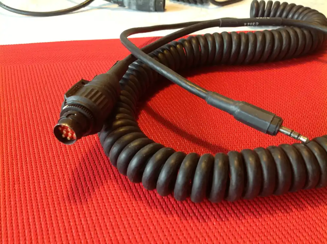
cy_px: 122
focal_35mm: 35
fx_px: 330
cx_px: 164
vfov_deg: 40.6
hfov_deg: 52.7
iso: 125
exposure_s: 1/15
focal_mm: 4.28
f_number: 2.4
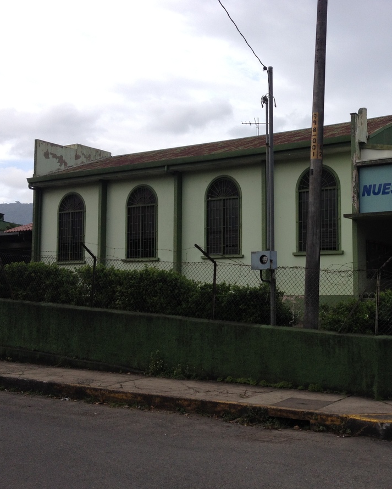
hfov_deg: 32.0
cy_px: 244
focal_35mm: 46
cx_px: 304
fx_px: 667
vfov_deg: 40.3
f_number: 2.4
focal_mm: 4.28
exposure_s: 1/836
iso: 50
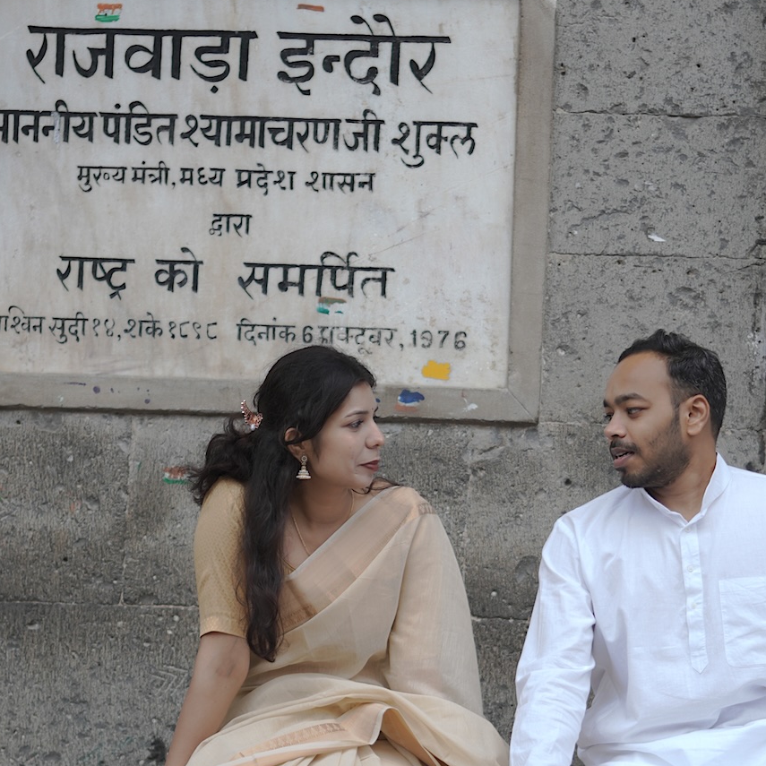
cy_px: 650
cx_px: 463
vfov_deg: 18.5
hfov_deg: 18.7
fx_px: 2328
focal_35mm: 93
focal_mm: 35
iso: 100
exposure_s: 1/125
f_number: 1.4
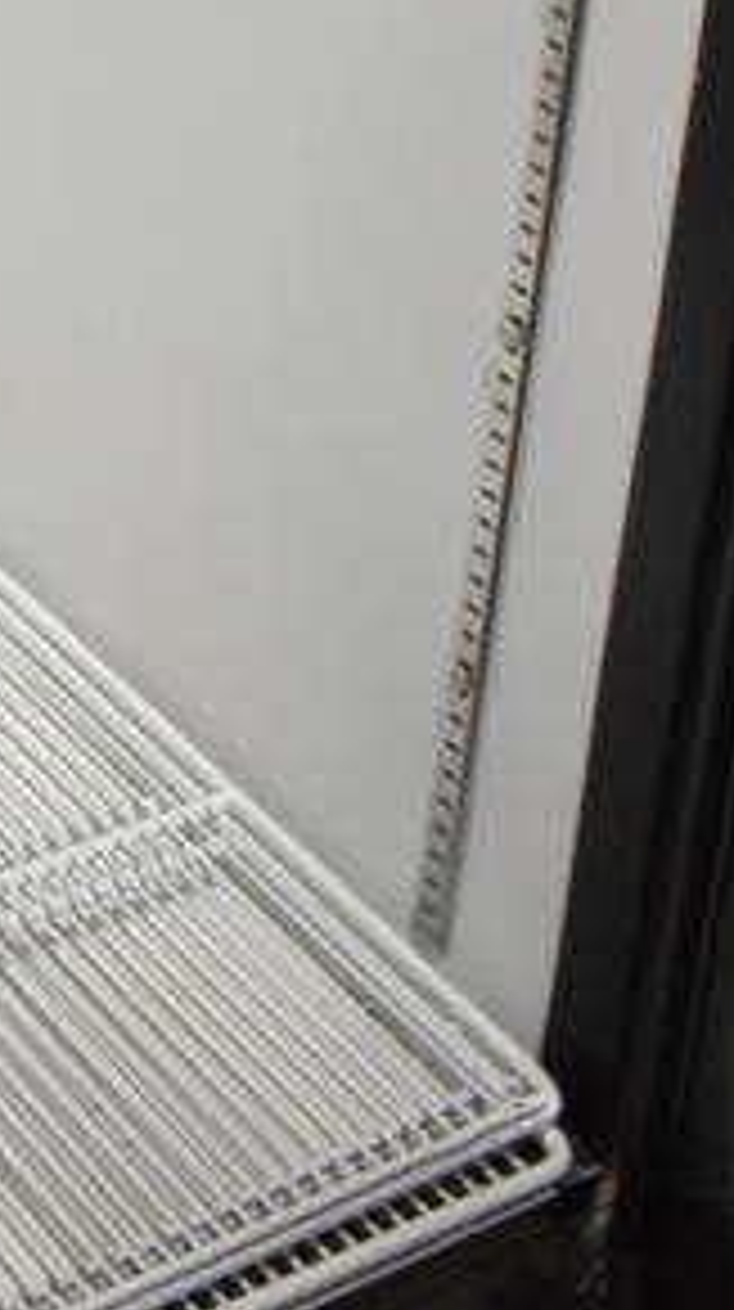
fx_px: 3089
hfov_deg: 12.9
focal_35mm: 89
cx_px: -356
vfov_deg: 20.8
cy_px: -590
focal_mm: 18
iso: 2000
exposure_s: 1/30
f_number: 3.5
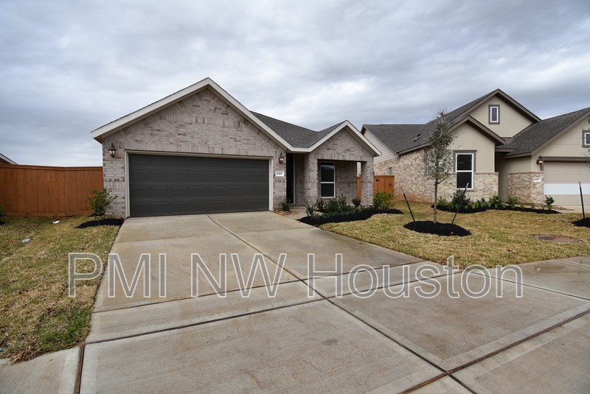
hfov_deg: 100.3
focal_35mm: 15
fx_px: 246
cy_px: 197
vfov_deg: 77.4
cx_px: 295
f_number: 8
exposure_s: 1/500
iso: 200
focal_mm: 10
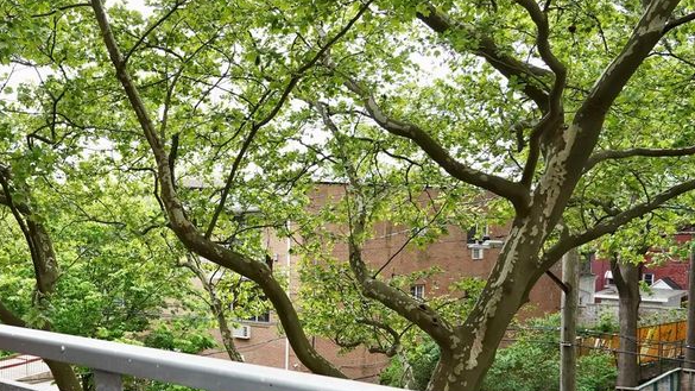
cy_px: 298
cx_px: 164
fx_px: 811
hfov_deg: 44.7
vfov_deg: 26.7
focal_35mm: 44
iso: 500
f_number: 6.3
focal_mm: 24
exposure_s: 1/125
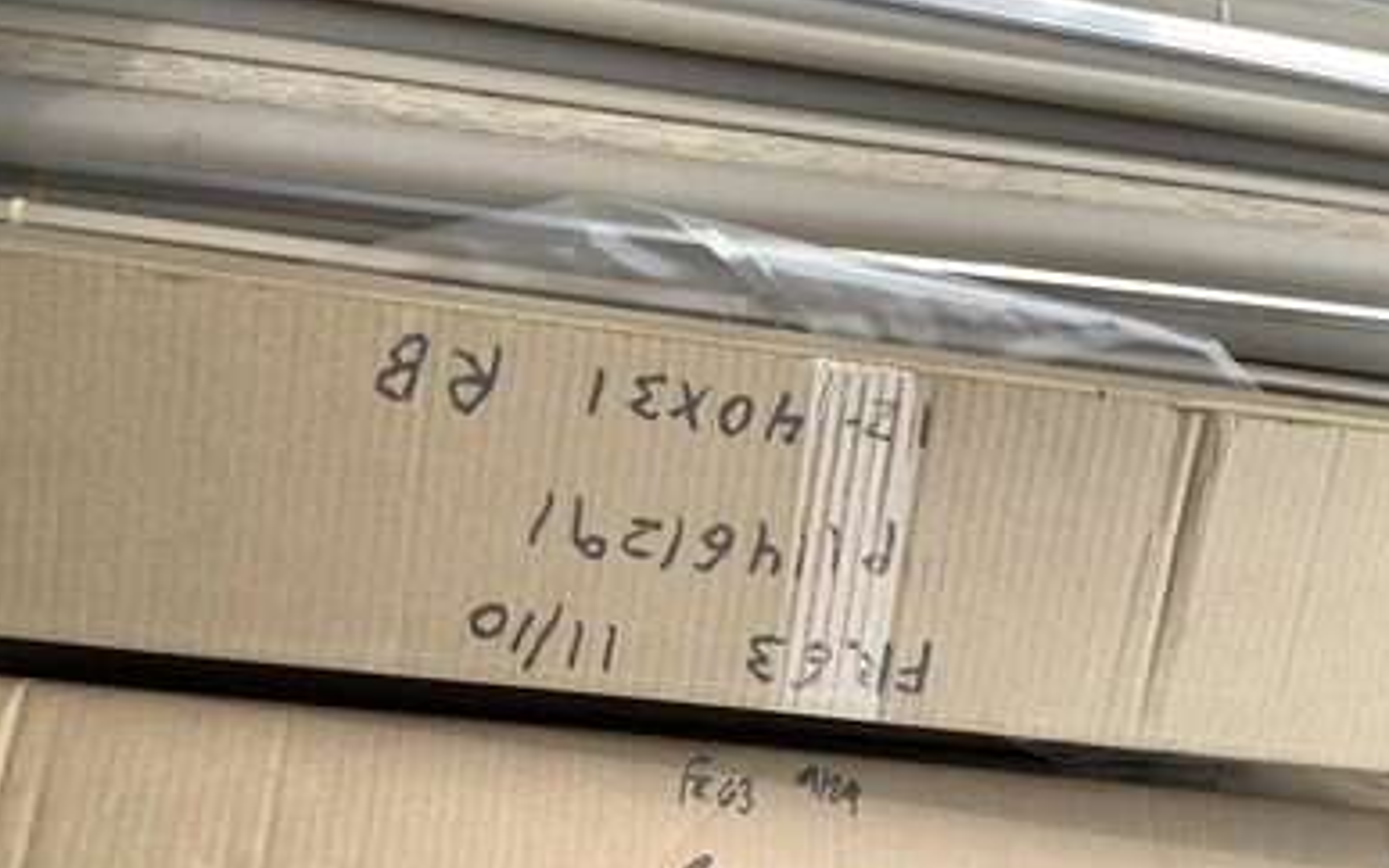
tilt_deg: -81.2
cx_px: 689
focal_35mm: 34
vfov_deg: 37.3
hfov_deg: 56.7
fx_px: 1287
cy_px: 470
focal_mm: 3.3
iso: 25
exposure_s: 1/440
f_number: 2.4
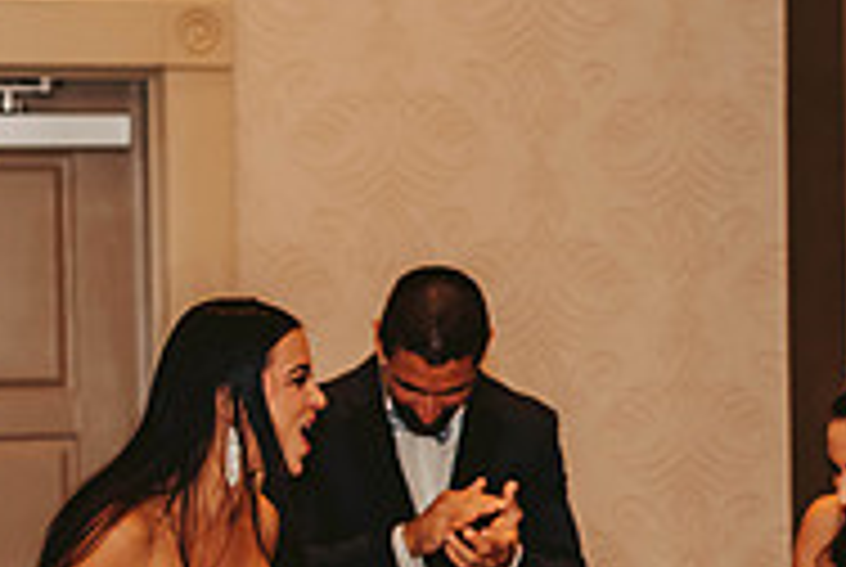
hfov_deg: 12.9
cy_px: 502
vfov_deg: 8.9
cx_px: 1094
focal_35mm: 154
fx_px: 3625
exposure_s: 1/125
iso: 800
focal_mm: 50
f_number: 2.5
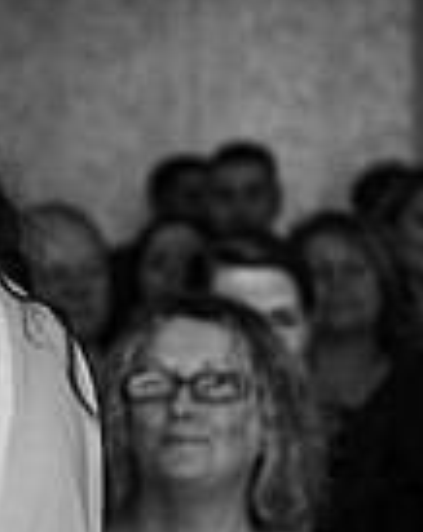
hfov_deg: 7.4
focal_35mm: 195
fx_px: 3062
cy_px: 450
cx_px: -590
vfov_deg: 9.9
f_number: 3.5
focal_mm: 49
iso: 640
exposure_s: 1/200
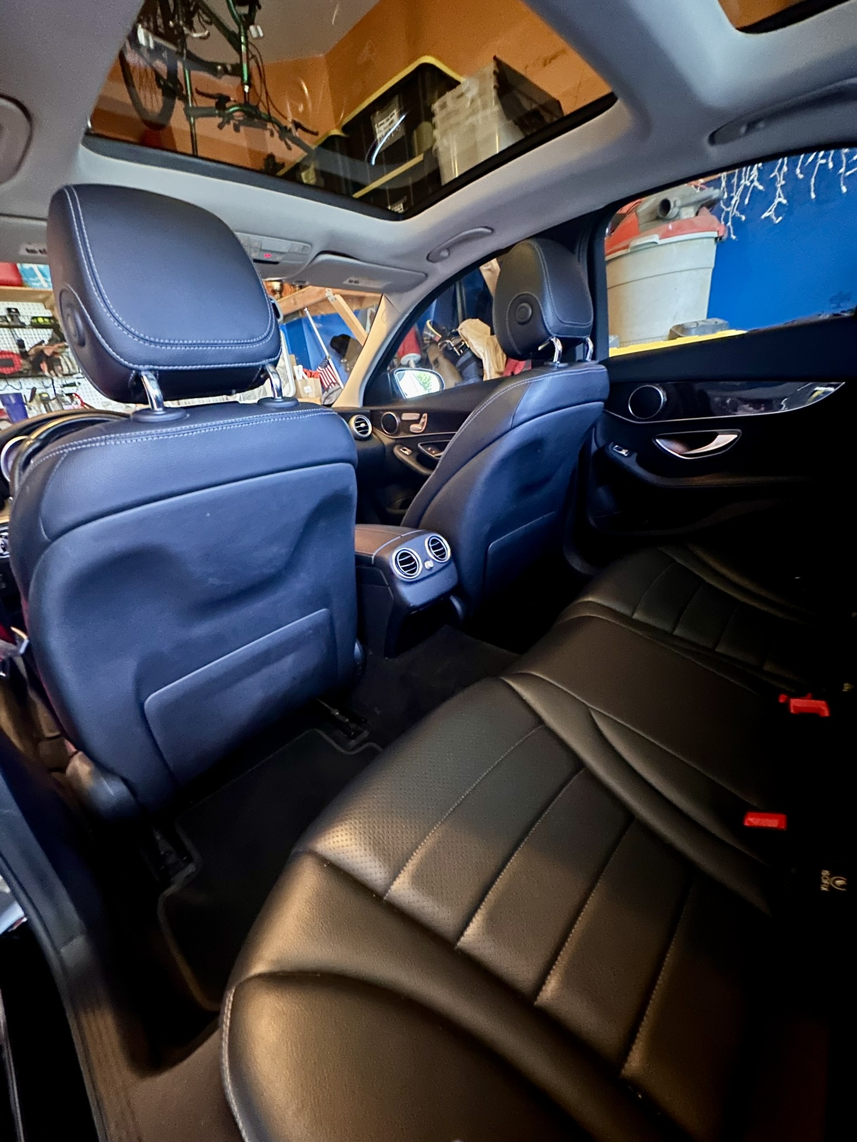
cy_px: 571
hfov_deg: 85.7
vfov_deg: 102.1
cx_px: 428
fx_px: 462
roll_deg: +5.6
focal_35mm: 14
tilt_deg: -21.1
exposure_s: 1/8
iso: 1000
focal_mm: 2.22
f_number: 2.2
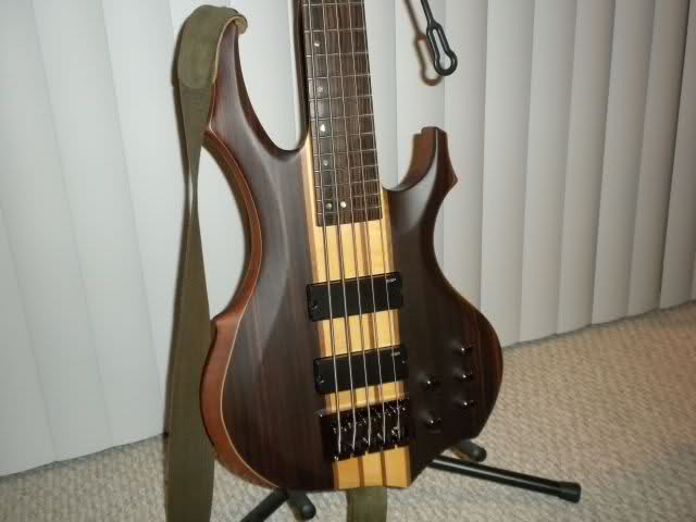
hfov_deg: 50.1
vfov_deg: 38.7
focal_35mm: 37
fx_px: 744
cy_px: 261
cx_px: 348
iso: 400
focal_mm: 6.6
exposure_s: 1/30
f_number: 3.5
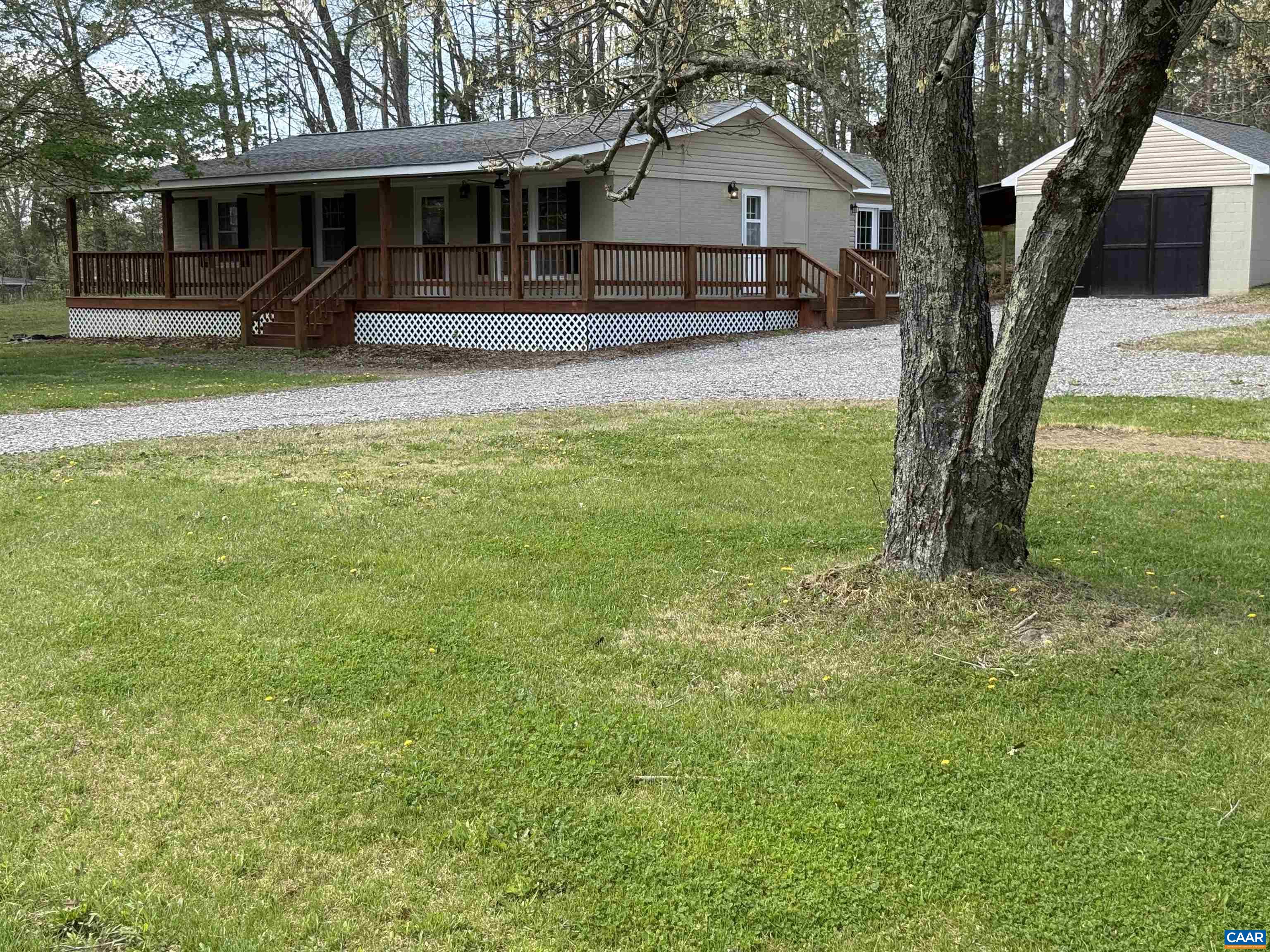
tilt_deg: -5.2
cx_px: 635
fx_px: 1761
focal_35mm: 48
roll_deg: +0.3
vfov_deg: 30.3
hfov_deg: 39.7
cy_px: 476
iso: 80
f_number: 1.78
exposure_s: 1/939
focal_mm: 6.76
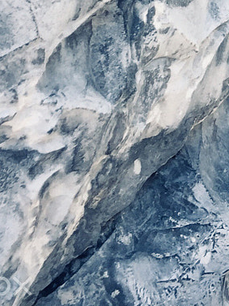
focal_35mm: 123
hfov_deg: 11.7
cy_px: -248
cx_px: 316
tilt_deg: -7.4
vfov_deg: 14.2
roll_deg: -2.1
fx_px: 1084
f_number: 2.2
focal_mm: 4.15
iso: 32
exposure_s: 1/255
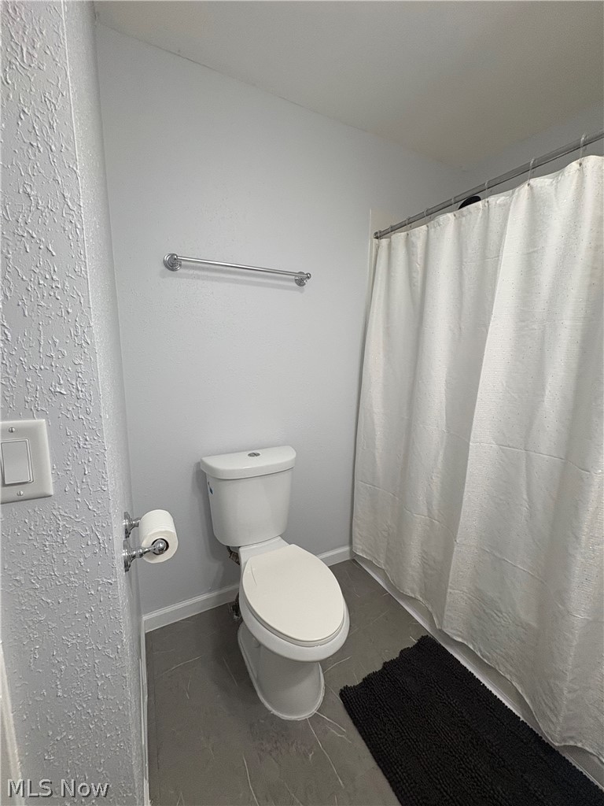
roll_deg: -1.0
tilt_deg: -8.1
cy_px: 403
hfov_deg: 85.7
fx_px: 326
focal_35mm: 14
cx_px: 302
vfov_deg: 102.1
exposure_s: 1/120
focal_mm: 2.22
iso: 200
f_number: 2.2
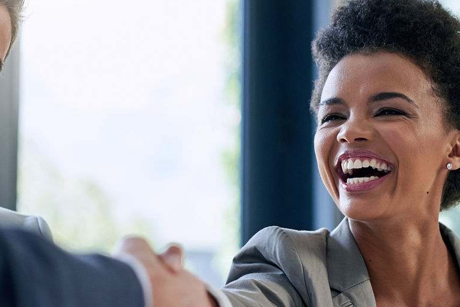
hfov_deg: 14.9
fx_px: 1751
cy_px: 156
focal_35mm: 137
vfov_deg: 10.0
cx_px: 132
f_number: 2
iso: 200
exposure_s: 1/250
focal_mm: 50
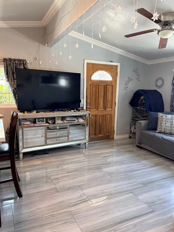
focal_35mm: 25
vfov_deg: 69.4
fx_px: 168
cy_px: 119
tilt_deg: -9.2
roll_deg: -1.5
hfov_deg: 54.9
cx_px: 89
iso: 320
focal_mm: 6.76
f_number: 1.78
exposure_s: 1/120
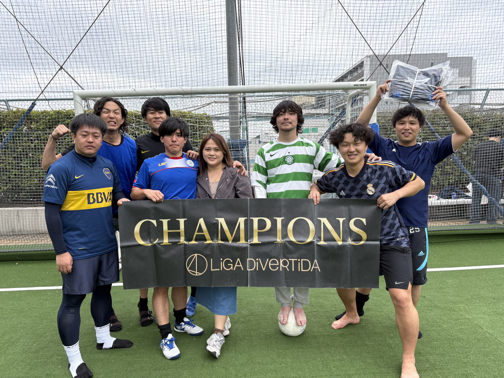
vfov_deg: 53.1
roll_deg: +1.5
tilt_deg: -4.8
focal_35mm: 26
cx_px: 252
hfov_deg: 67.3
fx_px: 379
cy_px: 189
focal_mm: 5.96
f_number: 1.6
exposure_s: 1/1626
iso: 64
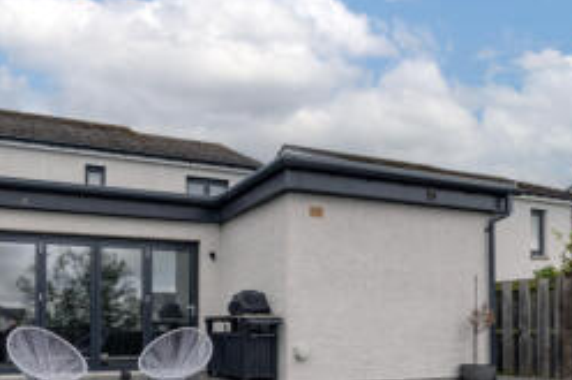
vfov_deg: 46.3
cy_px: 342
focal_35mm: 25
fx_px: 397
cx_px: 141
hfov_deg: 66.9
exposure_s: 1/1250
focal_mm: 13
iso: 400
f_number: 8
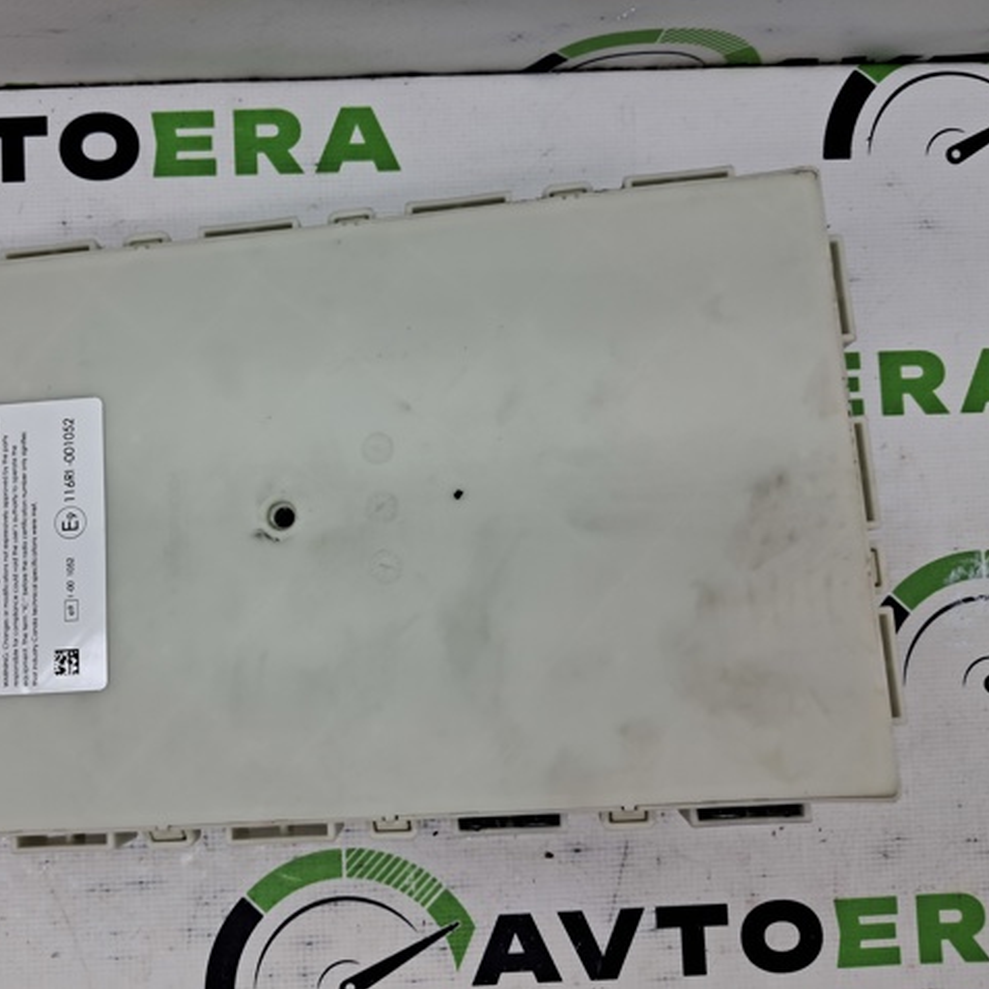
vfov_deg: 51.1
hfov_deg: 50.3
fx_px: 1034
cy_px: 494
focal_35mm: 32
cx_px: 338
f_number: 1.8
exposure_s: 1/100
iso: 50
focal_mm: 4
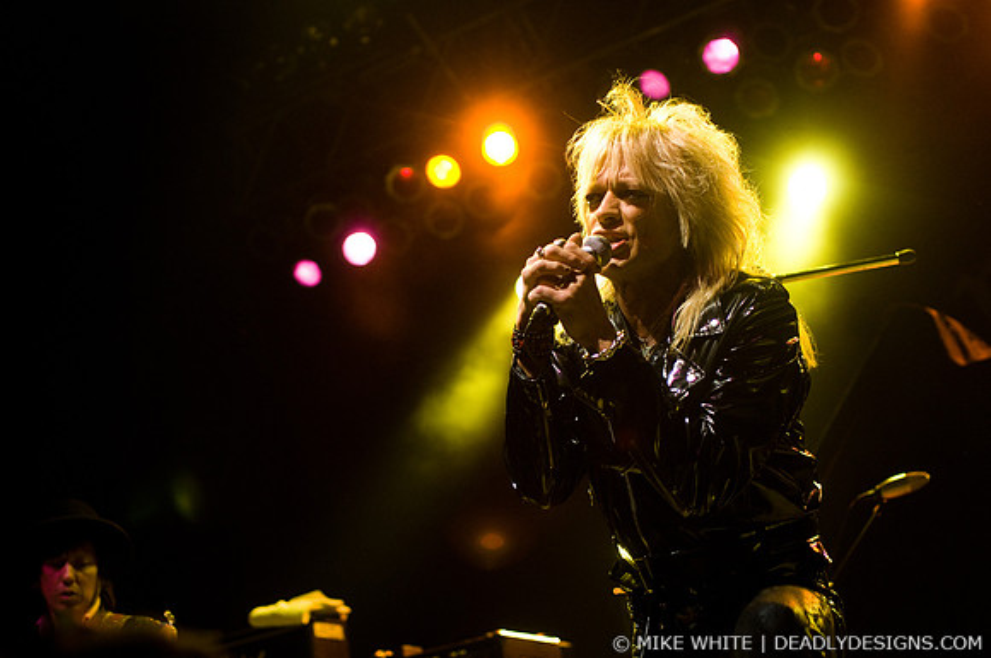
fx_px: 1979
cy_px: 329
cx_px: 496
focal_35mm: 72
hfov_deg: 28.1
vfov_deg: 18.9
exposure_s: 1/250
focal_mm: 48
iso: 800
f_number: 2.8
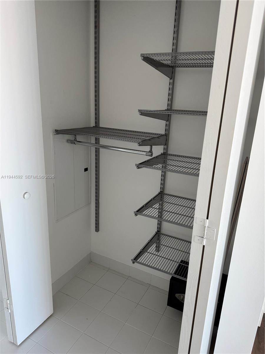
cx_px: 132
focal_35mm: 24
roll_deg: -4.4
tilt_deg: -15.2
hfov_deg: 56.8
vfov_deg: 71.6
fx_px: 245
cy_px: 177
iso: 200
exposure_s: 1/84
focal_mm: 6.76
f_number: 1.78
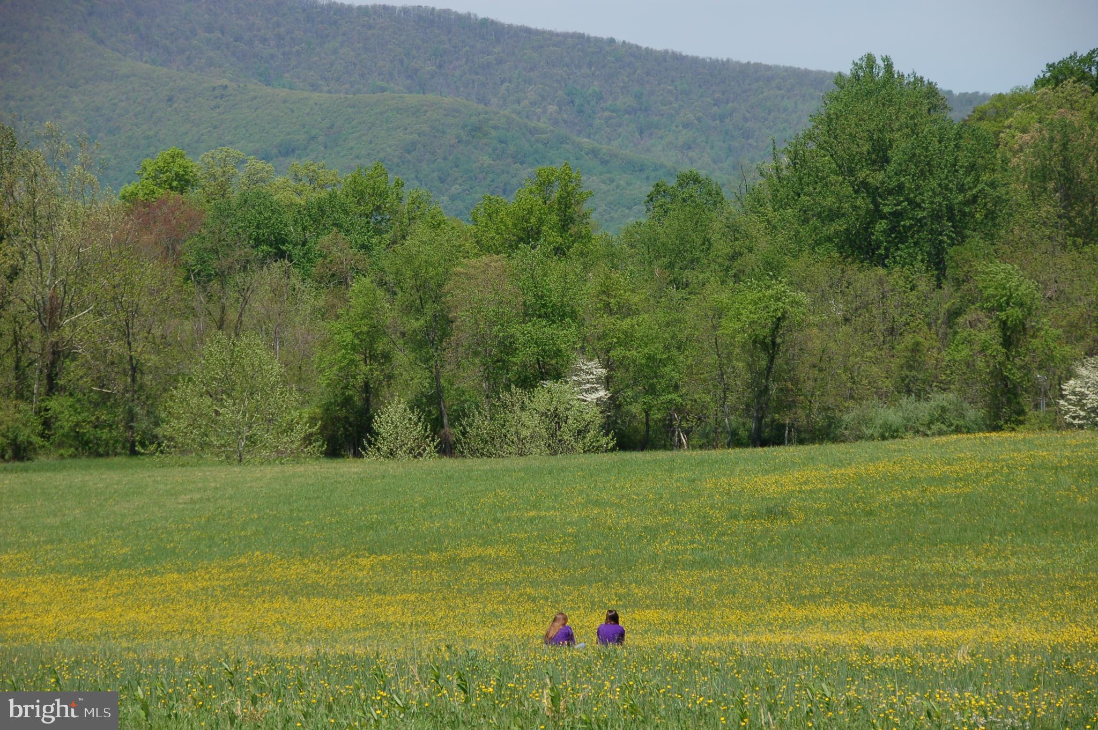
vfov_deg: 8.7
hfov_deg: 13.1
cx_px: 549
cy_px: 365
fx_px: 4799
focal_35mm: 158
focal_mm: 105
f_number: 7.1
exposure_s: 1/640
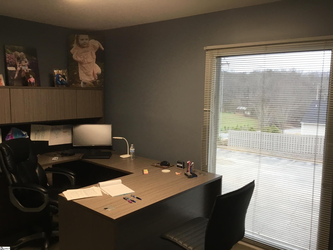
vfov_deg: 45.4
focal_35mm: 31
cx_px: 166
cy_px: 125
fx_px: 298
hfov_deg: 58.4
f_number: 2.4
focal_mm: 3.3
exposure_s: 1/30
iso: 50
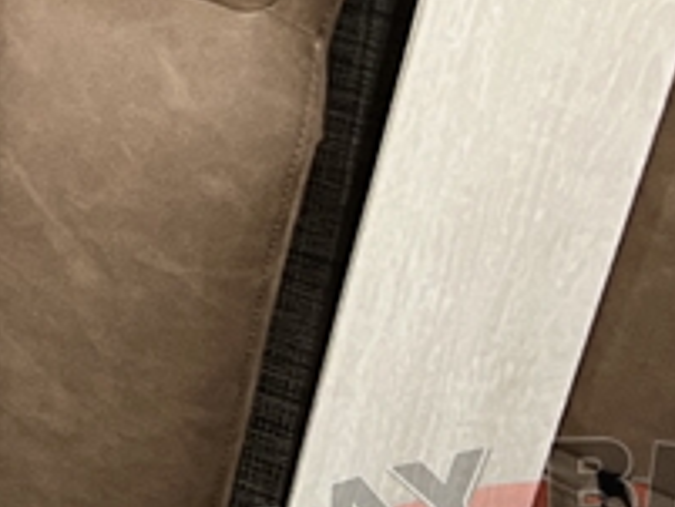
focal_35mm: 155
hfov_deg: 10.5
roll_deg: +3.9
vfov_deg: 8.8
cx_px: -1058
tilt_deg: -30.9
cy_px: -638
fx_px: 3024
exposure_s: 1/70
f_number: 1.5
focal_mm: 5.7
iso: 125
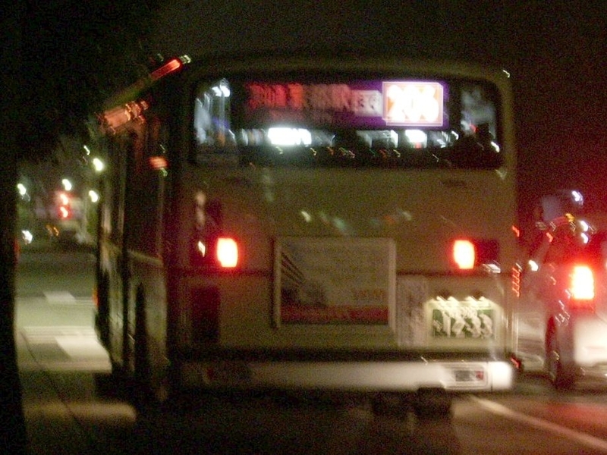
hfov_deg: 18.4
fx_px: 1876
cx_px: 304
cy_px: 228
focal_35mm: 107
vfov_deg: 13.8
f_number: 4.8
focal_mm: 17.4
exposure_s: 1/4
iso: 400
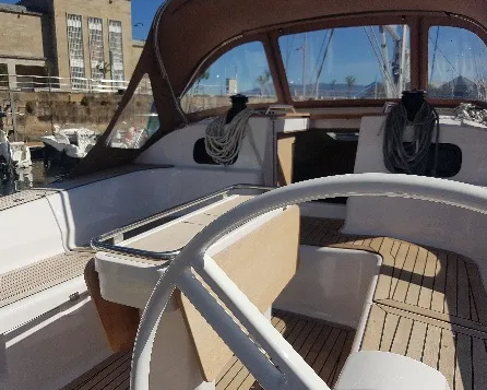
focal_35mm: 28
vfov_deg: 51.5
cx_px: 234
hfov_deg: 62.2
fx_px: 404
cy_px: 199
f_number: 1.7
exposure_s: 1/5456
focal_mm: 4.2
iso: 50
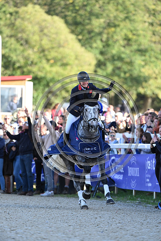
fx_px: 2413
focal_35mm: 360
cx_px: 80
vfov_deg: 5.7
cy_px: 120
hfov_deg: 3.8
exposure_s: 1/800
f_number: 5.6
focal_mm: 360
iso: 1250
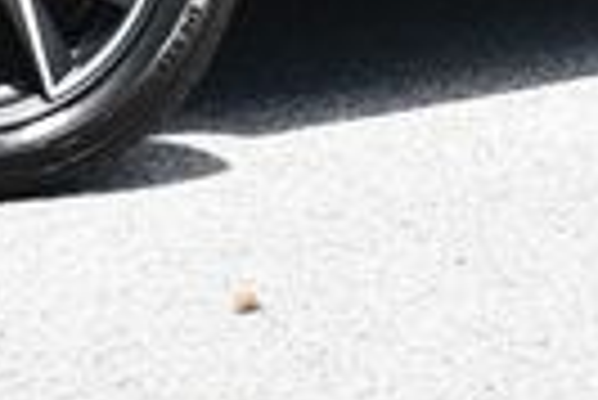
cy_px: -526
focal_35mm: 251
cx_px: 40
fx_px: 4174
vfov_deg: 5.3
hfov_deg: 8.2
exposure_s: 1/250
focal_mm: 26
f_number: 8
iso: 140
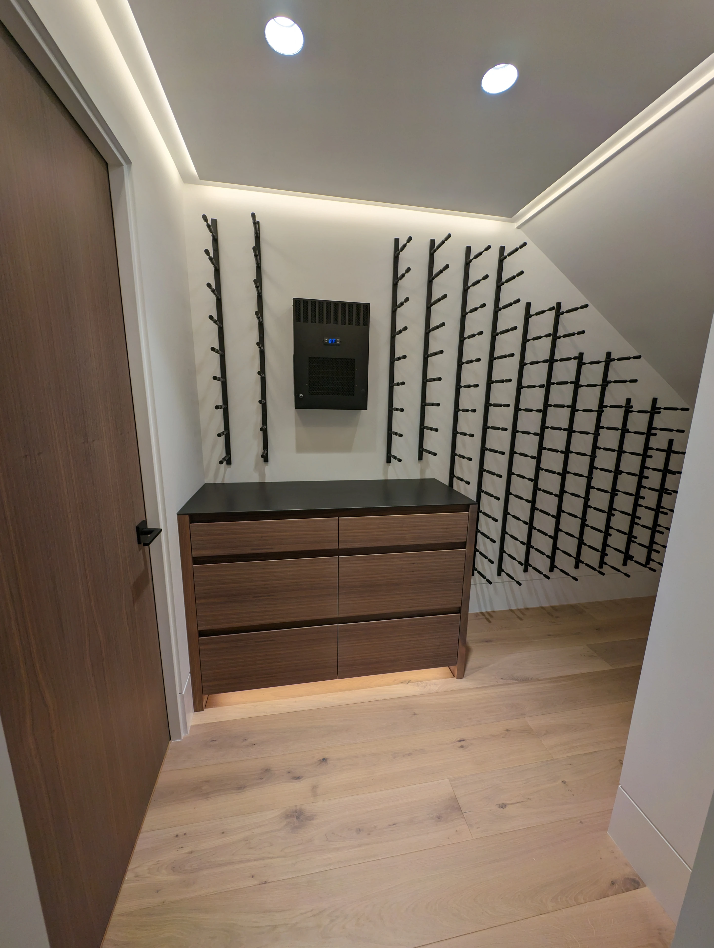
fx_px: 329
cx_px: 357
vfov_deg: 110.5
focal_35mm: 12
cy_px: 474
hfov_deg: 94.6
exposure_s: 1/125
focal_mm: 2.23
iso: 36
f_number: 1.95
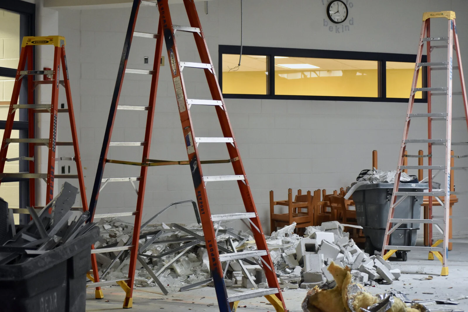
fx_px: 1072
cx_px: 234
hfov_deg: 24.6
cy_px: 156
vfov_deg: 16.6
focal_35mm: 82
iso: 1800
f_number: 4
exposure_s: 1/60
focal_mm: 55
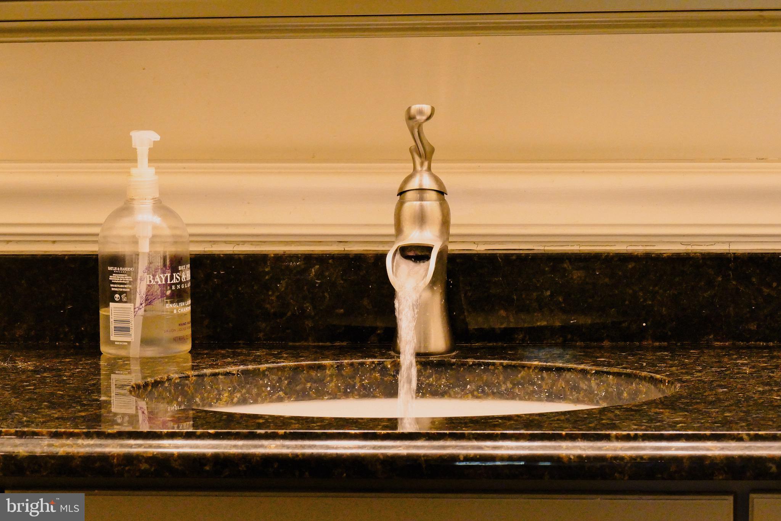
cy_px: 260
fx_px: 4143
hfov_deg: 10.8
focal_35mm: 191
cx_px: 390
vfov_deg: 7.2
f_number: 7.1
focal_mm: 69.6
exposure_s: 1/20
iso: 1600
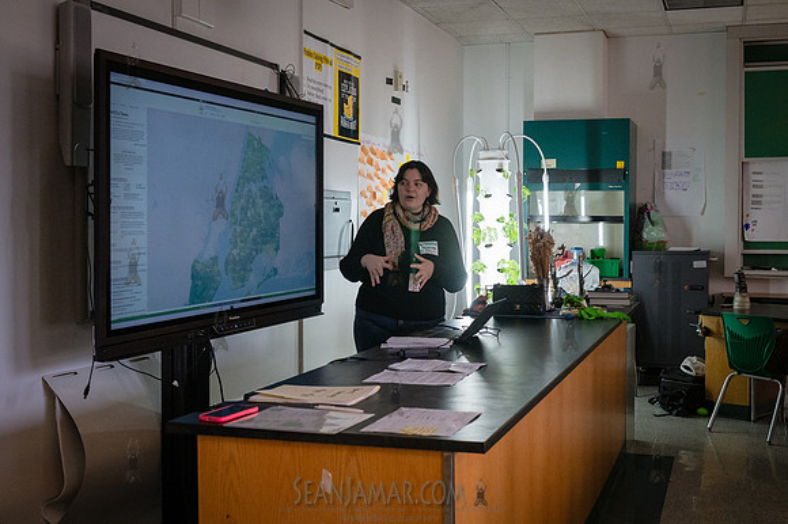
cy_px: 246
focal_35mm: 42
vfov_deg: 31.8
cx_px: 440
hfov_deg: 46.3
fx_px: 919
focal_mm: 37
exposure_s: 1/1250
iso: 6400
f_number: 5
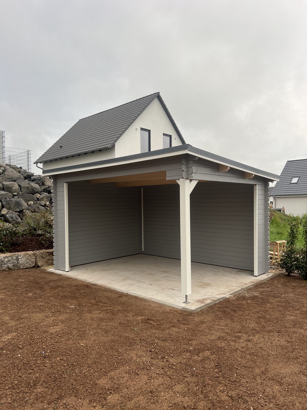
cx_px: 154
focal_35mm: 26
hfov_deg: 53.1
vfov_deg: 67.3
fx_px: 307
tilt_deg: +1.0
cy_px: 205
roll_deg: +1.5
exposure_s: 1/328
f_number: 1.5
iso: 50
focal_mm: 5.7
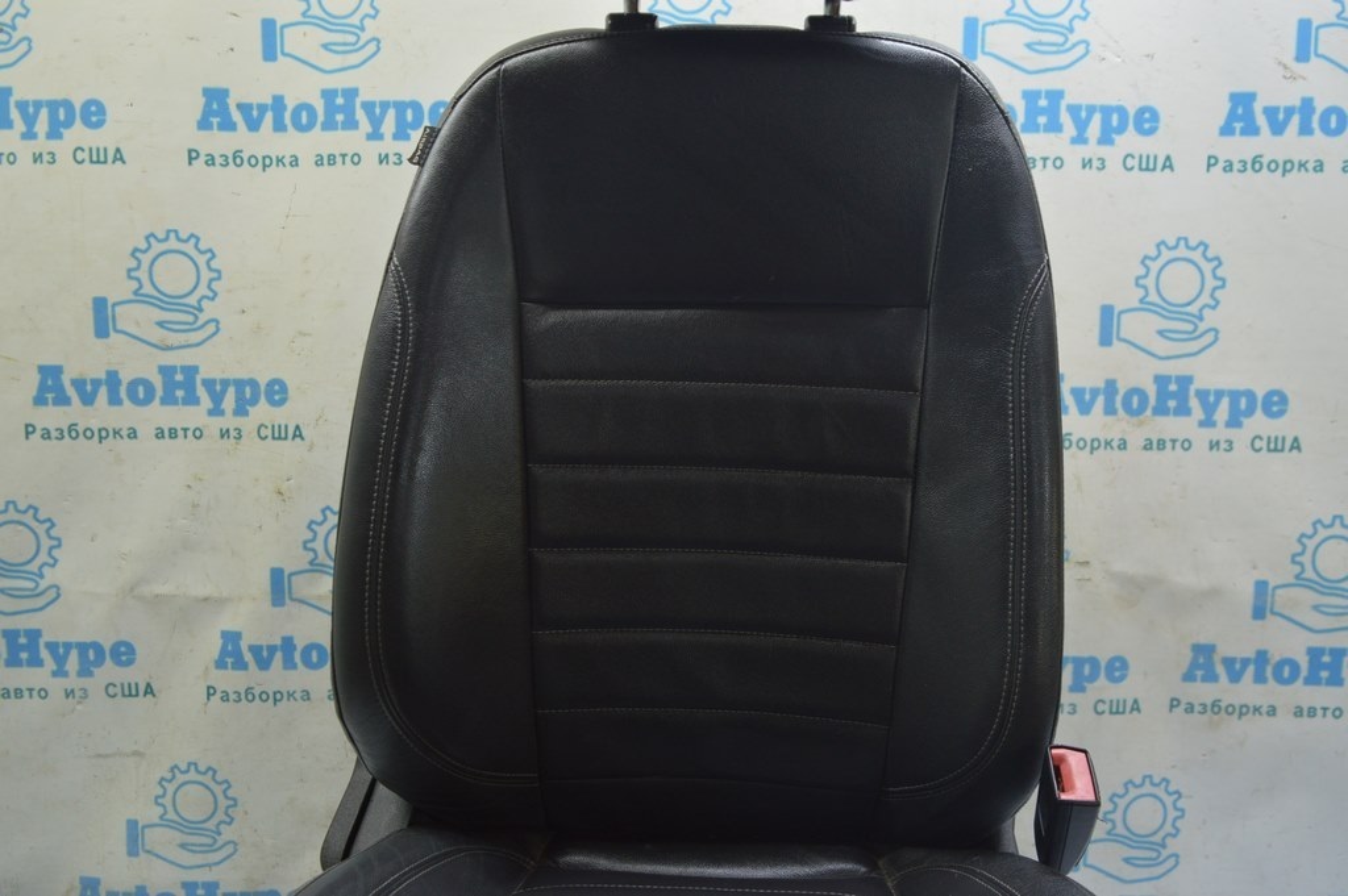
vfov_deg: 47.9
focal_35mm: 27
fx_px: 1010
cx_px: 674
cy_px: 448
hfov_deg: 67.4
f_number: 5.6
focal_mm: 18
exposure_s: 1/20
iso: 400
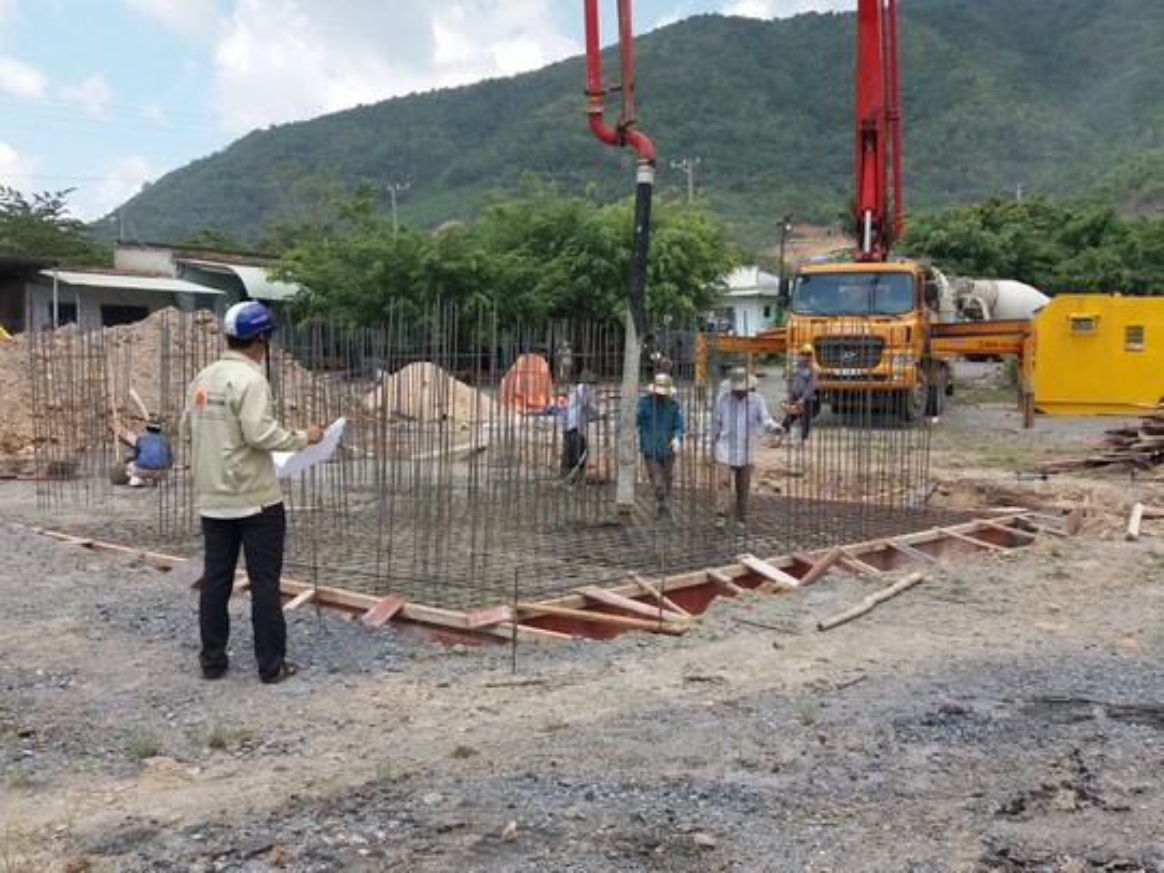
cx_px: 582
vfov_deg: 49.7
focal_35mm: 28
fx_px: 942
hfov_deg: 63.4
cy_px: 436
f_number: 1.9
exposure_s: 1/937
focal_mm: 3.7
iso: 64
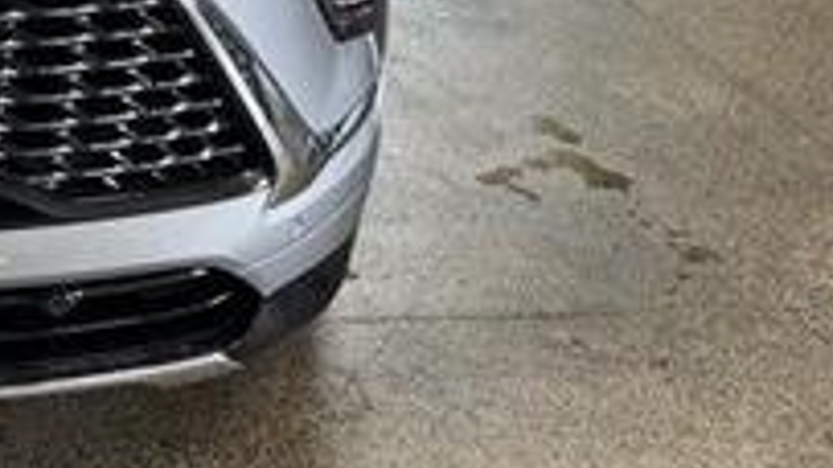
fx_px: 1435
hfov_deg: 28.7
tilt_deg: -11.5
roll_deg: +2.2
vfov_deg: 17.3
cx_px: -131
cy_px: -160
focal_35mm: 65
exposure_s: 1/120
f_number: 1.78
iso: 125
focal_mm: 6.76
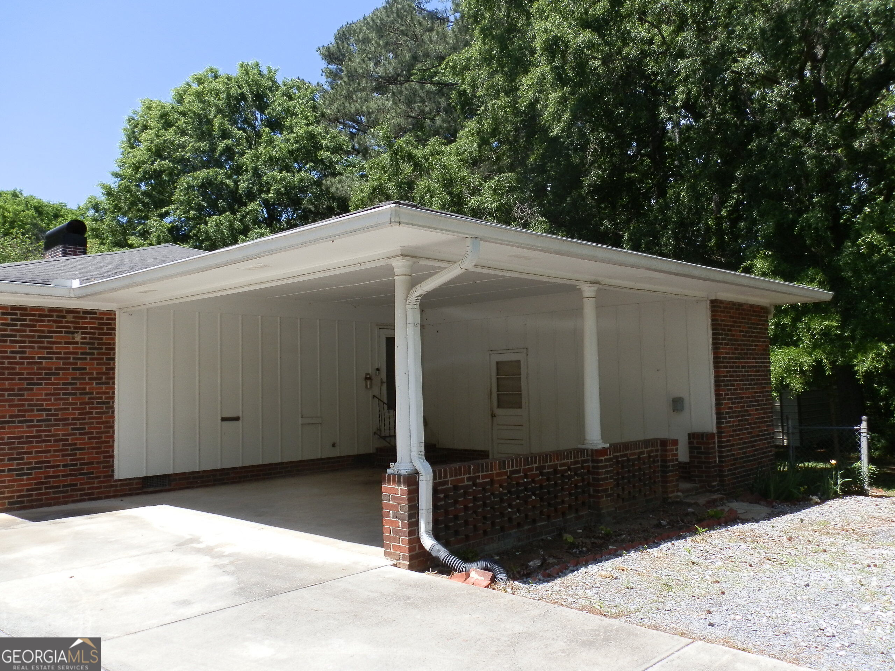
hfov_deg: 63.4
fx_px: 724
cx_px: 448
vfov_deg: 49.7
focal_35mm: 28
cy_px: 336
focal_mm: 5
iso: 64
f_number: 3.1
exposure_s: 1/500
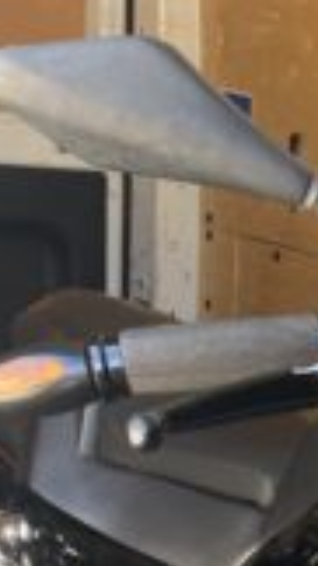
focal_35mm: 105
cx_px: 479
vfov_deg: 18.0
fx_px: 1576
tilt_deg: -22.7
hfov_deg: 11.1
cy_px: 873
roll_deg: -0.5
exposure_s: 1/122
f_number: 1.8
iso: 64
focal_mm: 4.25
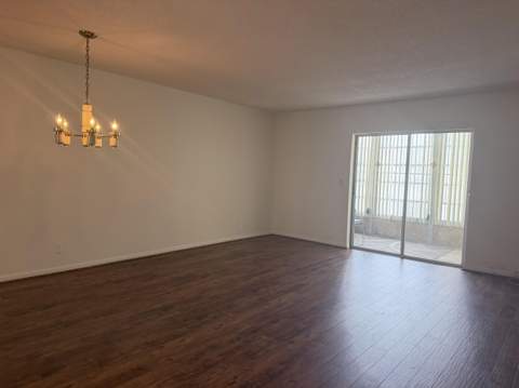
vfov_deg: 56.7
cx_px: 260
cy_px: 194
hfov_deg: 71.7
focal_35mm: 24
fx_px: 359
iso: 200
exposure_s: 1/125
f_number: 1.78
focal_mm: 6.76
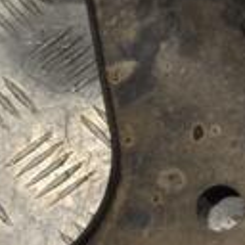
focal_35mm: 143
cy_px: 77
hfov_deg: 12.0
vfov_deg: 12.2
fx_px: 1145
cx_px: 281
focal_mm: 24
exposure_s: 1/60
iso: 100
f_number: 4
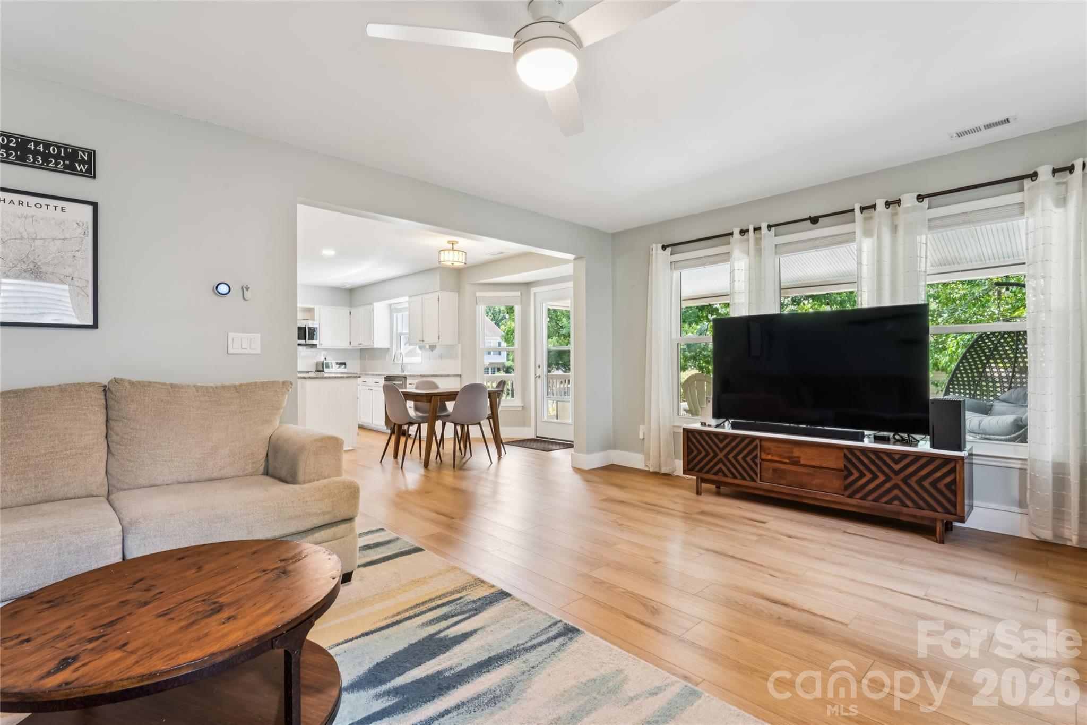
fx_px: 507
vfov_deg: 71.1
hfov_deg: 94.0
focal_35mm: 17
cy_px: 362
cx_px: 544
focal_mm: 16.8
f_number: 13
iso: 100
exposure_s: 1/2
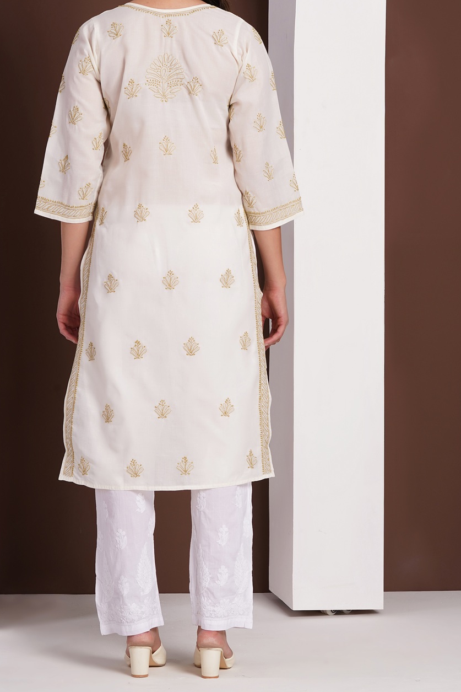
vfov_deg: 20.8
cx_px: 188
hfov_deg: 14.0
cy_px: 283
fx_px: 1882
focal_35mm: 98
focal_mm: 82
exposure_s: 1/125
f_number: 10
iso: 250
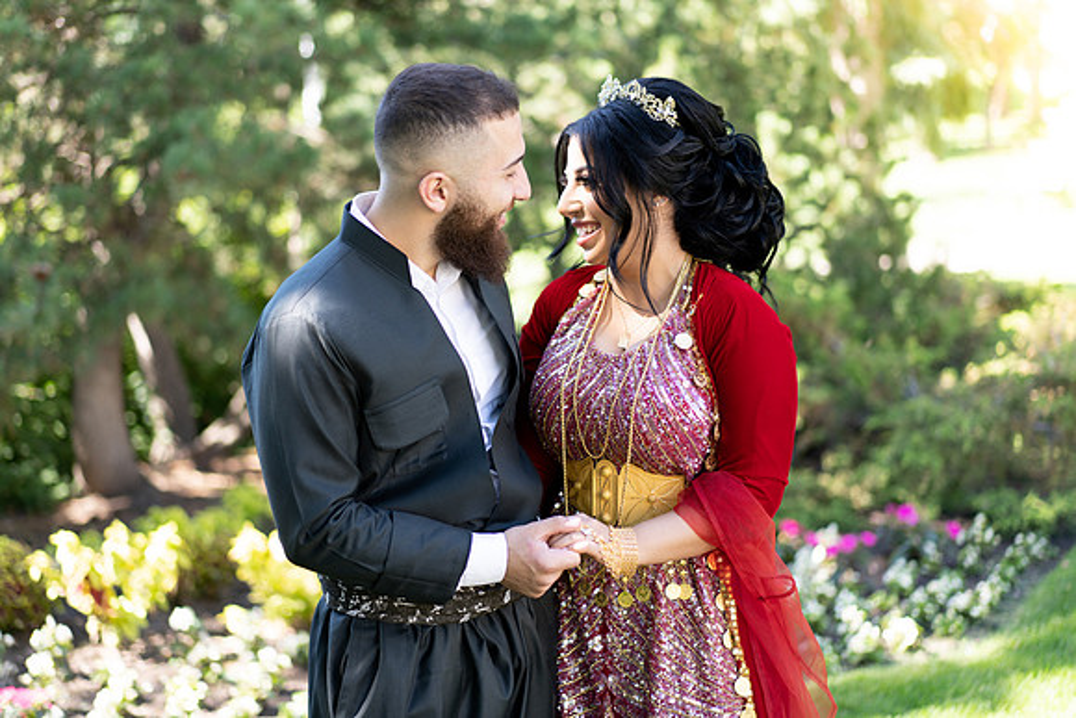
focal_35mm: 55
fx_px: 1644
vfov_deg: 24.6
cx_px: 538
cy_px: 359
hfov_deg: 36.2
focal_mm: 55
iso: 100
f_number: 1.8
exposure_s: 1/250
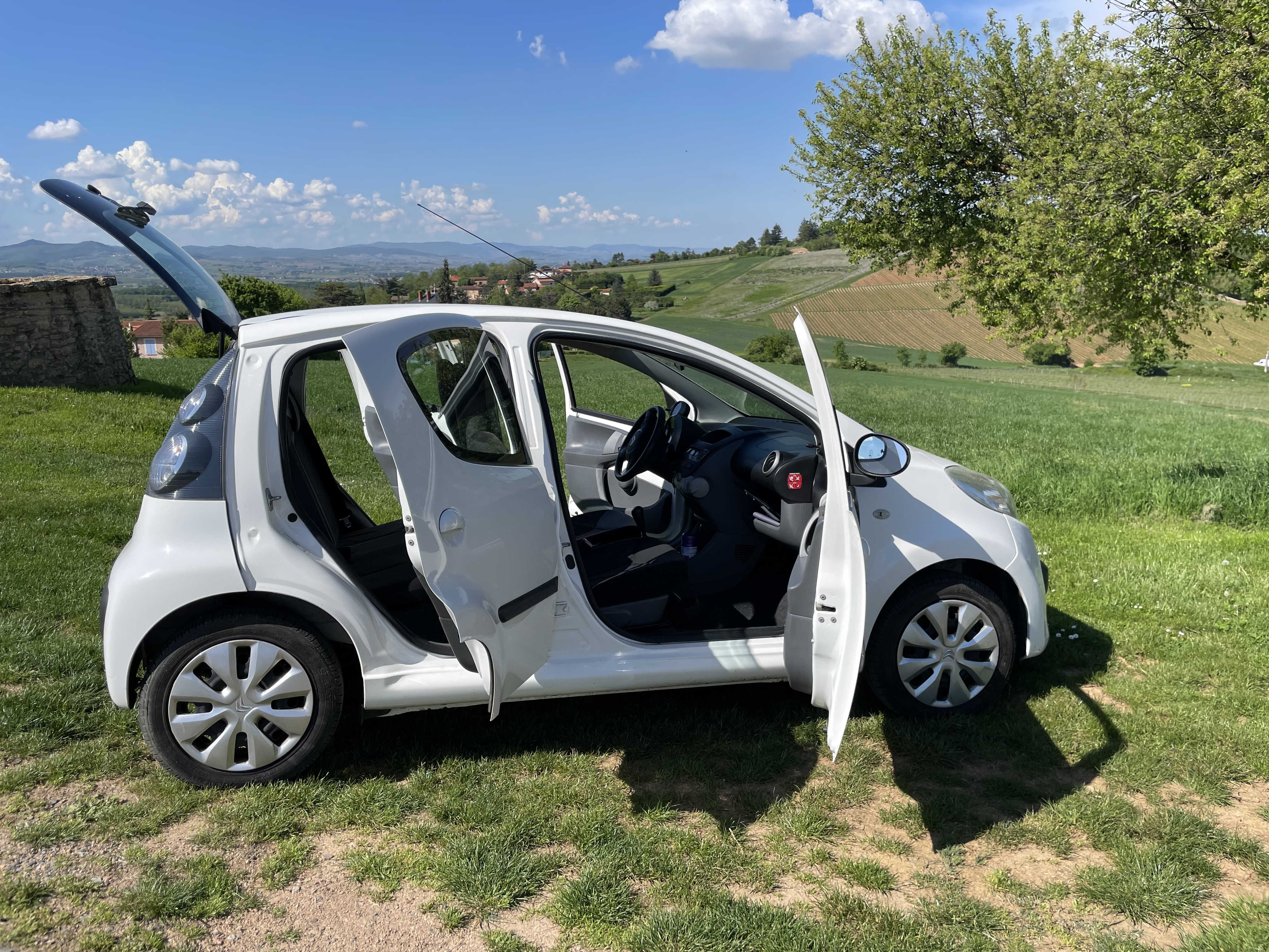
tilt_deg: -11.2
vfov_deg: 53.1
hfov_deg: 67.3
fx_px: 953
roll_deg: +3.1
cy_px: 476
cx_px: 634
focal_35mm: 26
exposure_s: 1/3731
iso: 32
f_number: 1.6
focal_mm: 4.2
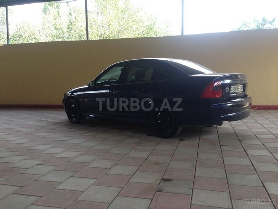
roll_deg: +0.0
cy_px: 104
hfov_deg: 55.4
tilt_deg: -5.1
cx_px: 139
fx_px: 265
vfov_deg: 42.9
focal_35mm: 33
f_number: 2.4
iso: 50
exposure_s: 1/123
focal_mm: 4.12
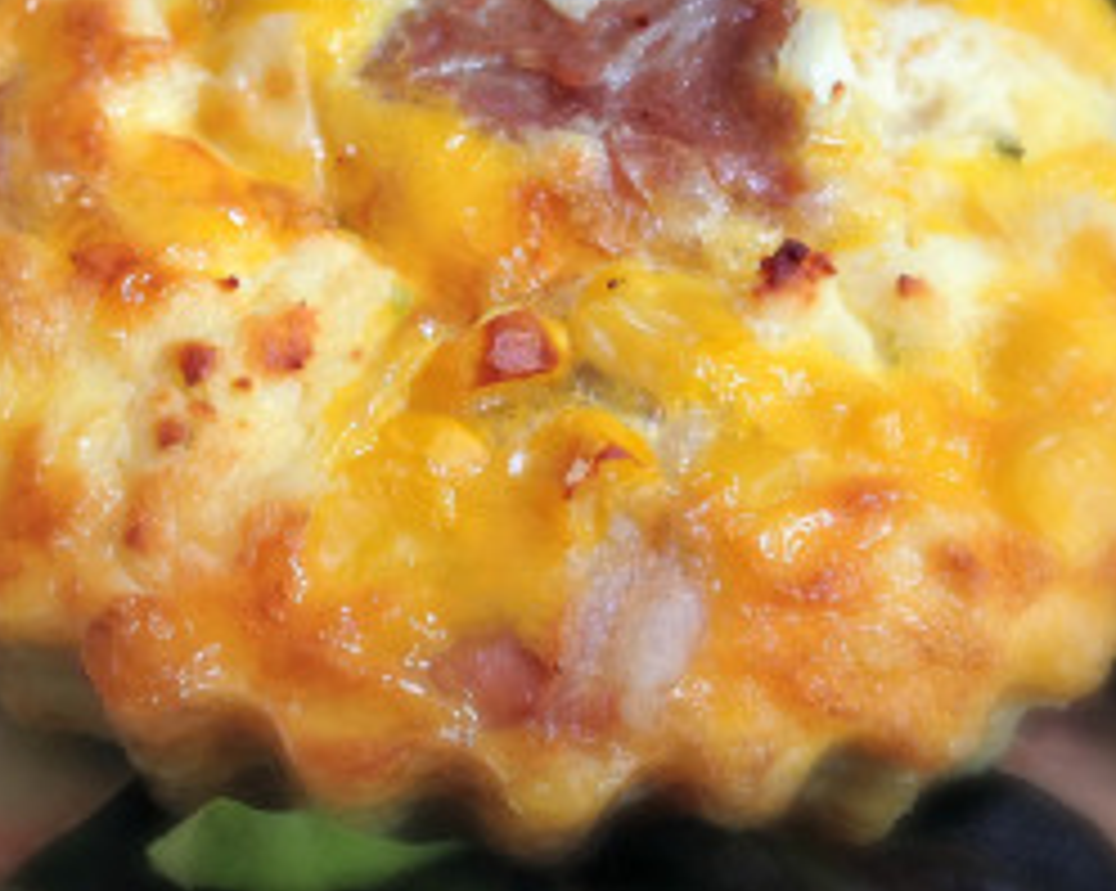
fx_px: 2640
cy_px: 454
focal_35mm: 80
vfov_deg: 19.2
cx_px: 576
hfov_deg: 23.9
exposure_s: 1/120
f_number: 2.4
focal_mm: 4.12
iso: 100
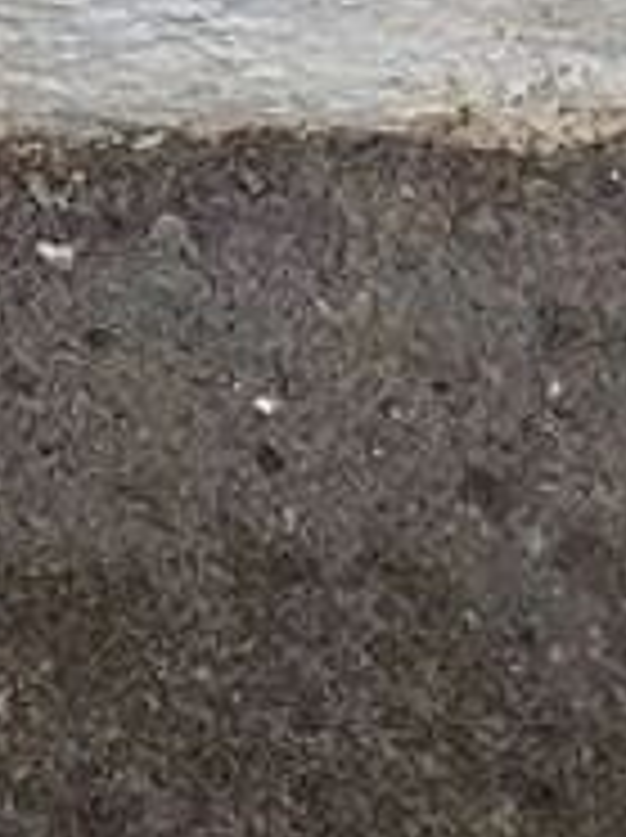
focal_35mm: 194
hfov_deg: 6.7
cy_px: -1015
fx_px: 4689
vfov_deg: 9.3
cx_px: -1405
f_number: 1.9
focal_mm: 3.6
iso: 40
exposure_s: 1/908
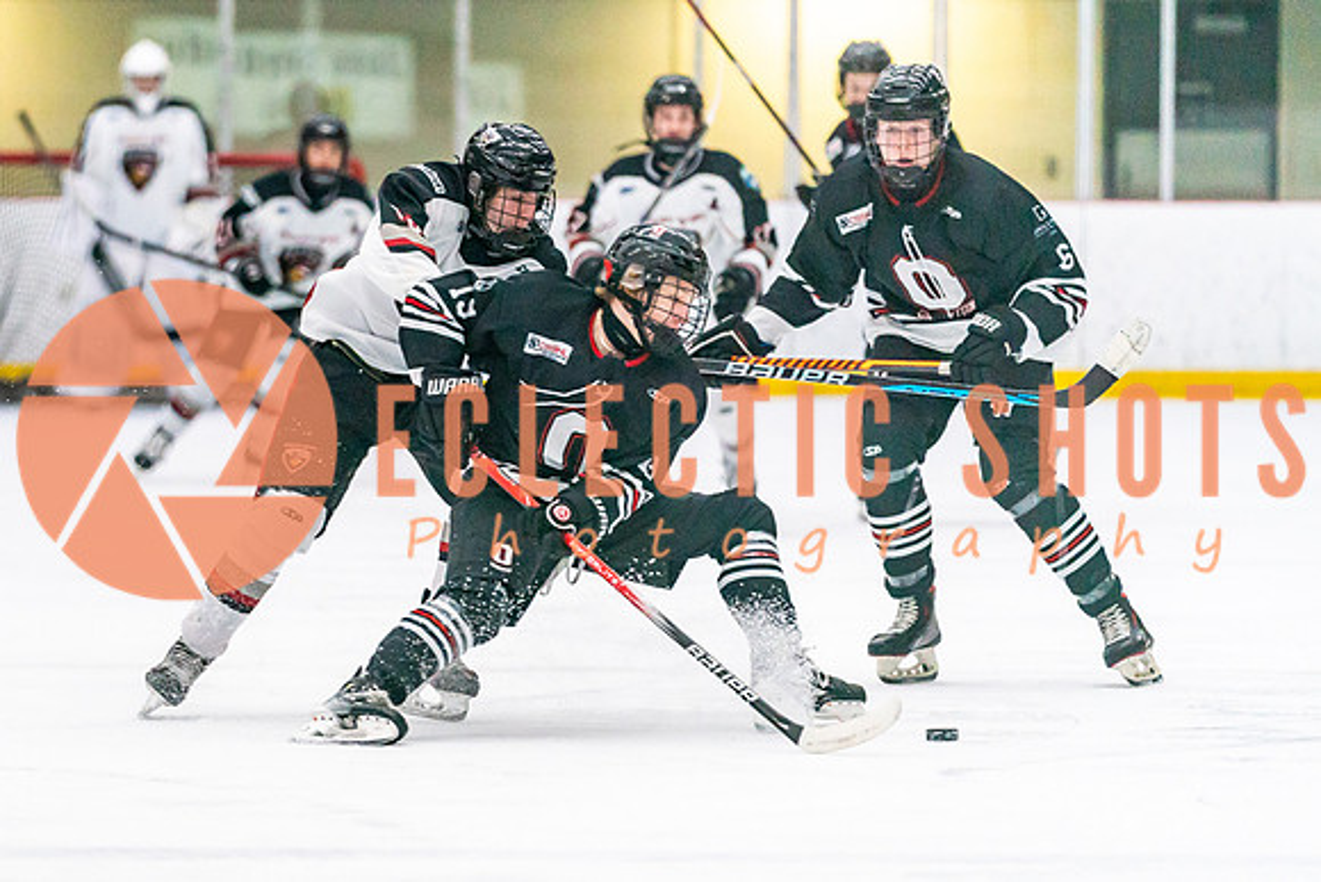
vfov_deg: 4.3
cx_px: 347
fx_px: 11623
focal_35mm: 317
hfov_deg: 6.5
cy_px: 550
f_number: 2.8
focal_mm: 200
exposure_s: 1/1250
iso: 3200
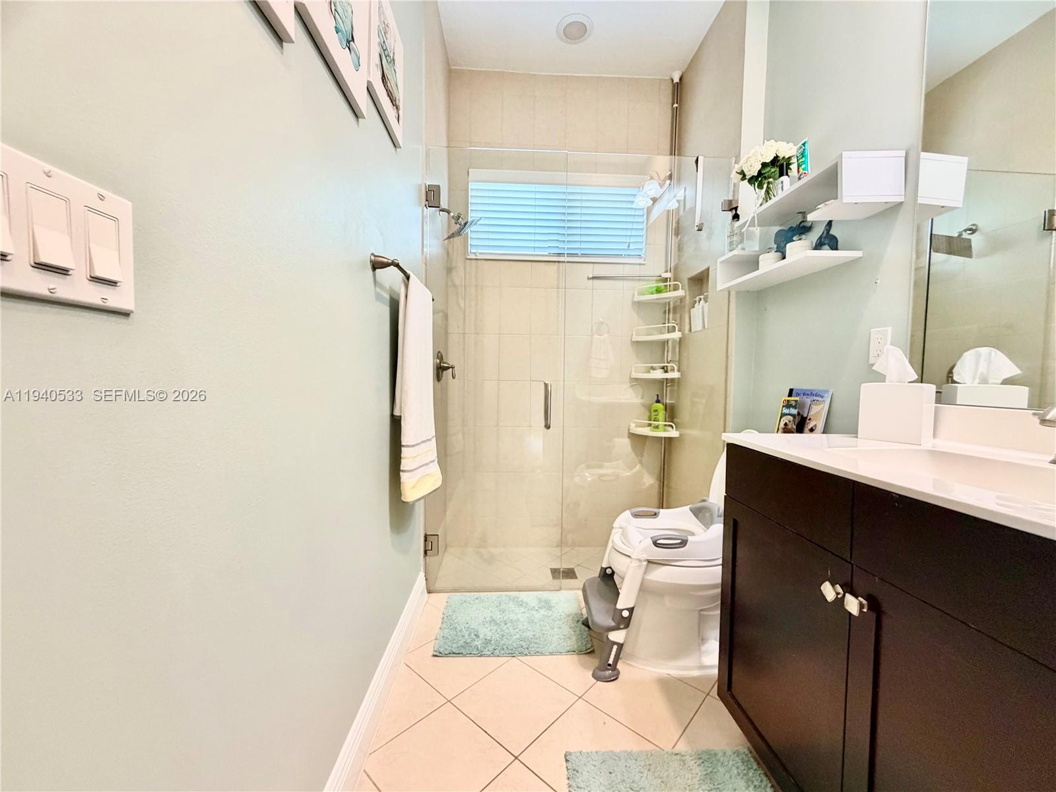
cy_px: 396
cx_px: 528
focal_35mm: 14
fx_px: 427
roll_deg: -0.8
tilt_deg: -2.9
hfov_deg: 102.1
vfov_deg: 85.7
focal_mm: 2.22
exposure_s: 1/60
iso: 400
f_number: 2.2
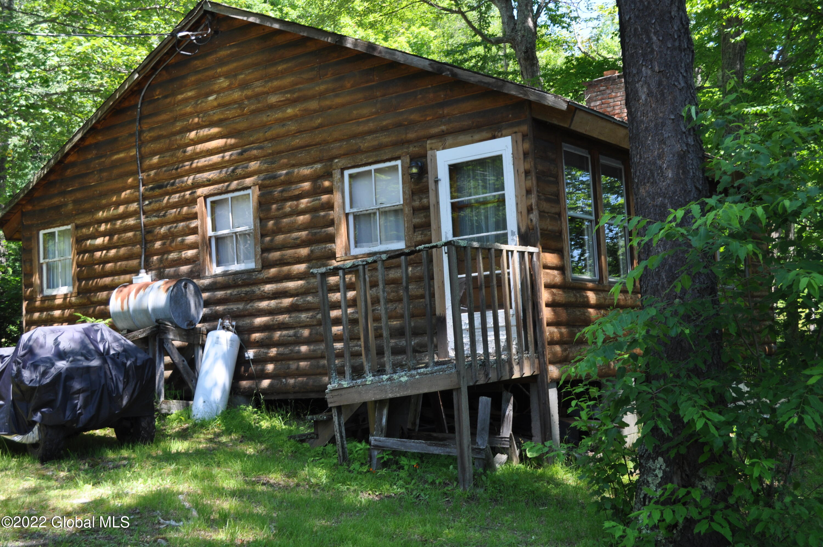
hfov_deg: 45.0
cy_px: 274
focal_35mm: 44
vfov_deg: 30.8
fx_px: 993
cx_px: 412
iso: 220
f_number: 5.6
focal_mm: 29
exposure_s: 1/125
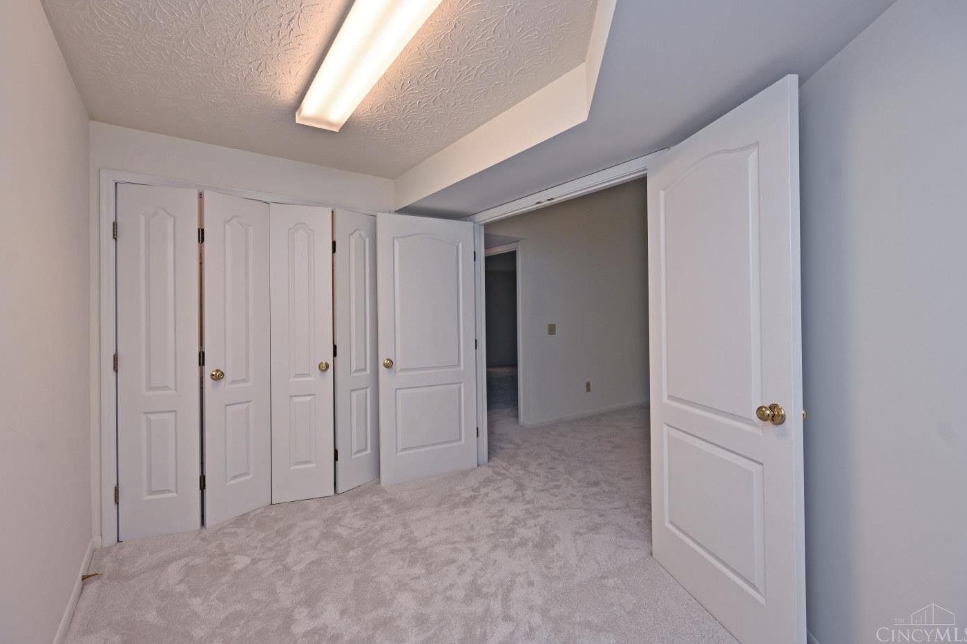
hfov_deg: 100.3
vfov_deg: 77.3
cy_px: 313
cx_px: 464
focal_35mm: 15
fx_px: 403
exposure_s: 1/125
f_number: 5.6
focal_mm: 14
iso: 200
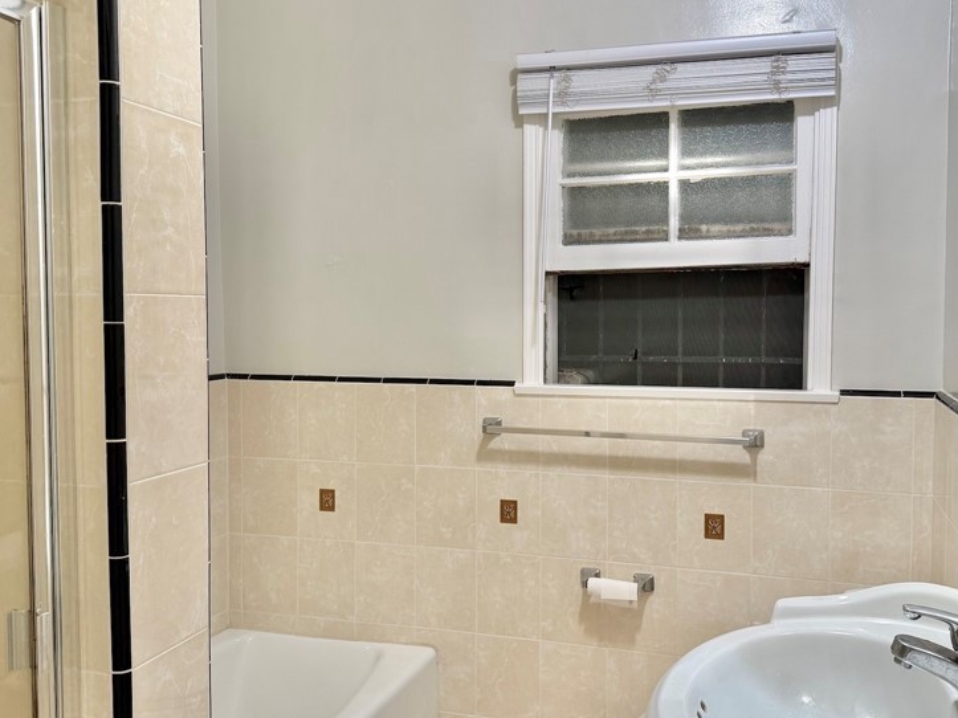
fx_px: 941
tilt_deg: -3.4
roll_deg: -0.2
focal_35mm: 34
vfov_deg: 41.8
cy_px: 358
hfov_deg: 53.9
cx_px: 509
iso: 125
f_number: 1.78
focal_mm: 6.76
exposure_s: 1/60
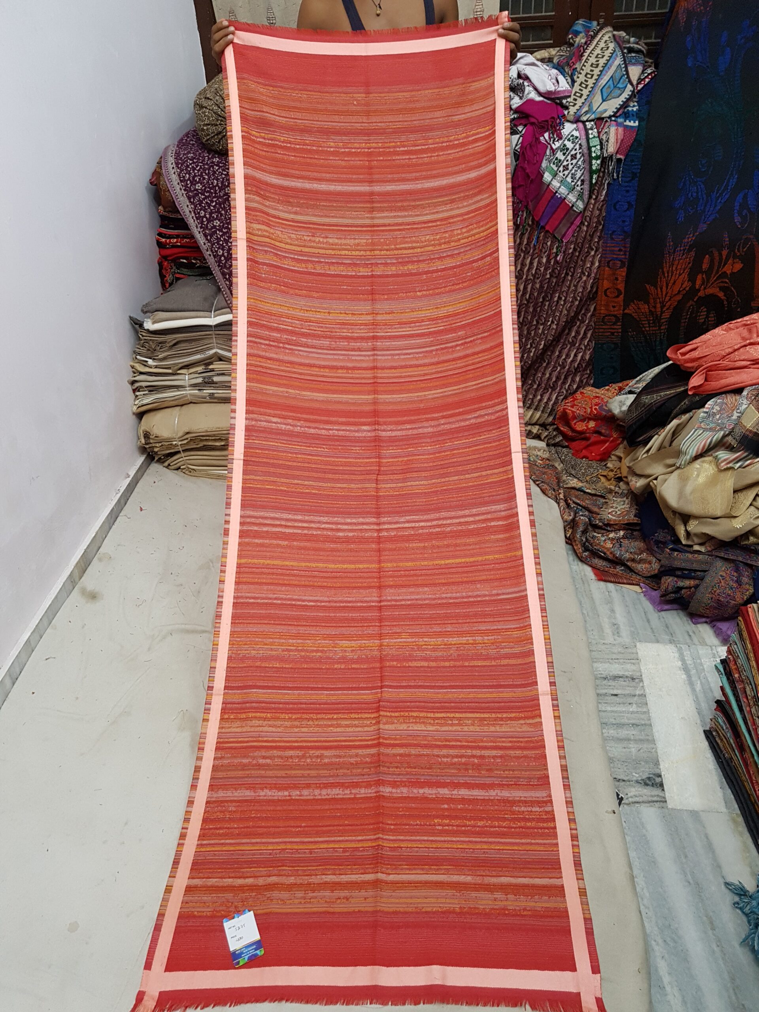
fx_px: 760
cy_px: 506
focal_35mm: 26
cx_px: 380
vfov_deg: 67.3
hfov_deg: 53.1
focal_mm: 4.2
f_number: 1.7
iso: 160
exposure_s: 1/25
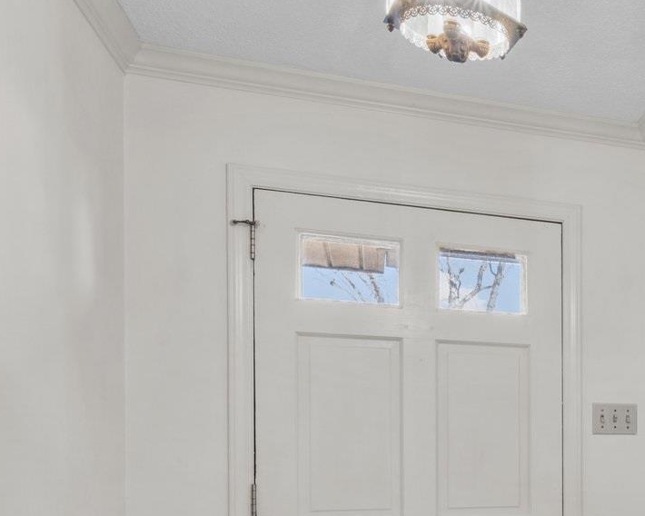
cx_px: 849
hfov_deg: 30.9
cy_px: 470
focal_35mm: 46
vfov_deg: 31.2
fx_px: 878
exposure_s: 1/2.5
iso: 400
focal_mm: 17
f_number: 6.3
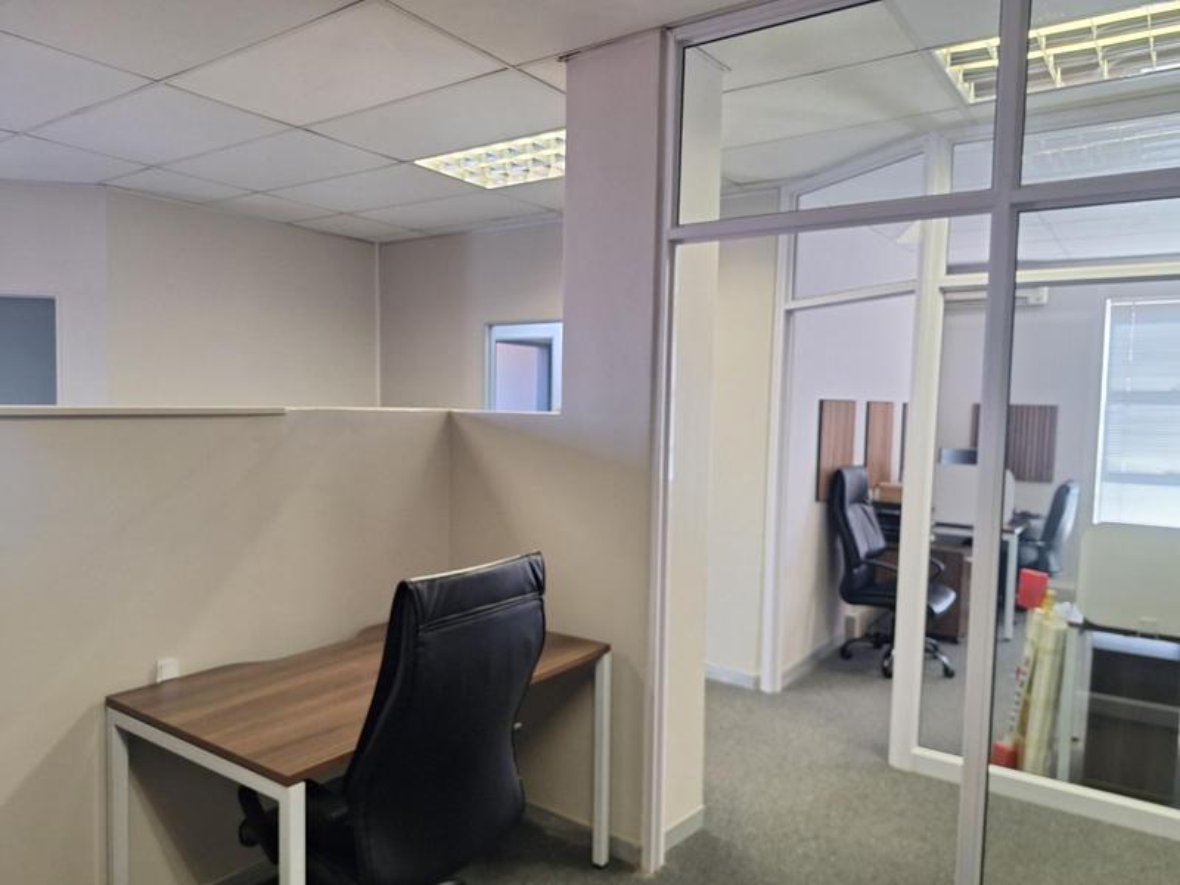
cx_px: 590
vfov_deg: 58.9
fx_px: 784
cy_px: 442
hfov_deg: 73.9
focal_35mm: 23
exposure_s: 1/50
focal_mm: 5.54
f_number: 1.8
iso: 125
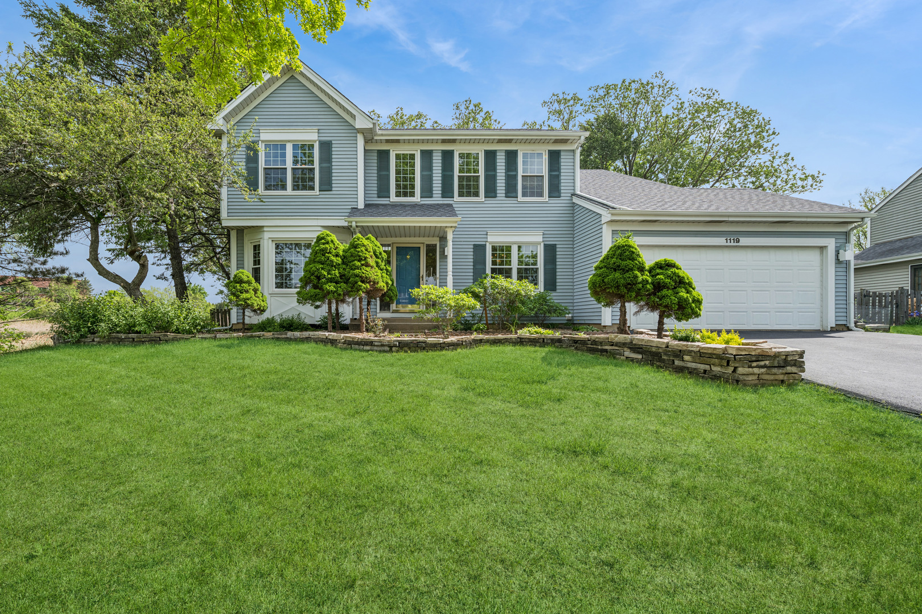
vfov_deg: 81.2
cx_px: 461
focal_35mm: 14
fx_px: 359
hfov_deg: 104.3
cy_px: 307
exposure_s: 1/320
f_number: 8
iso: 200
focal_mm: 14
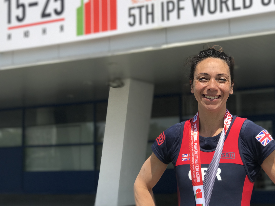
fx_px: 596
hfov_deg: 26.0
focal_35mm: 75
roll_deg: -0.1
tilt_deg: +8.5
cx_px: 140
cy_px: 80
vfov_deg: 19.6
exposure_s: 1/1140
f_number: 2.8
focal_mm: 6.6
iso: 20
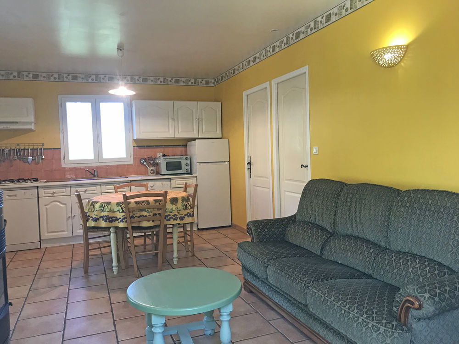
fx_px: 371
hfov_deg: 63.4
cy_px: 172
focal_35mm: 28
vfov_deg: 49.7
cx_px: 230
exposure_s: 1/33
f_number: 1.8
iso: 40
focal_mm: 3.99
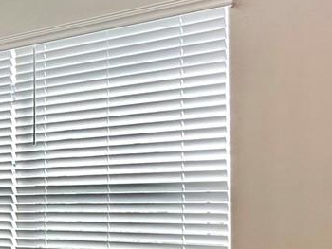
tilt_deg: +1.4
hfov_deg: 20.0
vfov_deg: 22.7
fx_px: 614
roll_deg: -0.5
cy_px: 198
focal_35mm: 64
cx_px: -292
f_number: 2.2
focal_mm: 2.22
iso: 64
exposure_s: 1/120
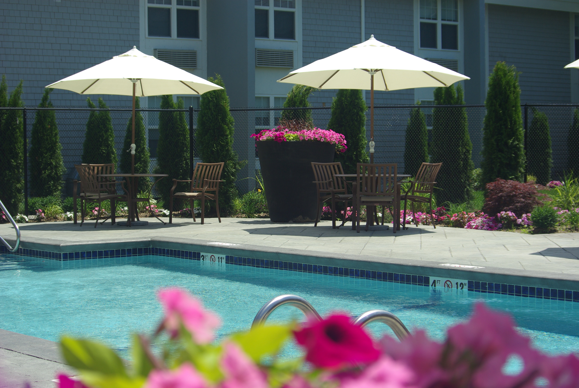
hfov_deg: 27.0
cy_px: 194
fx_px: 1208
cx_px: 290
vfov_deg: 18.2
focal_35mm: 75
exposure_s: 1/250
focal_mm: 50
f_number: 6.7
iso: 100
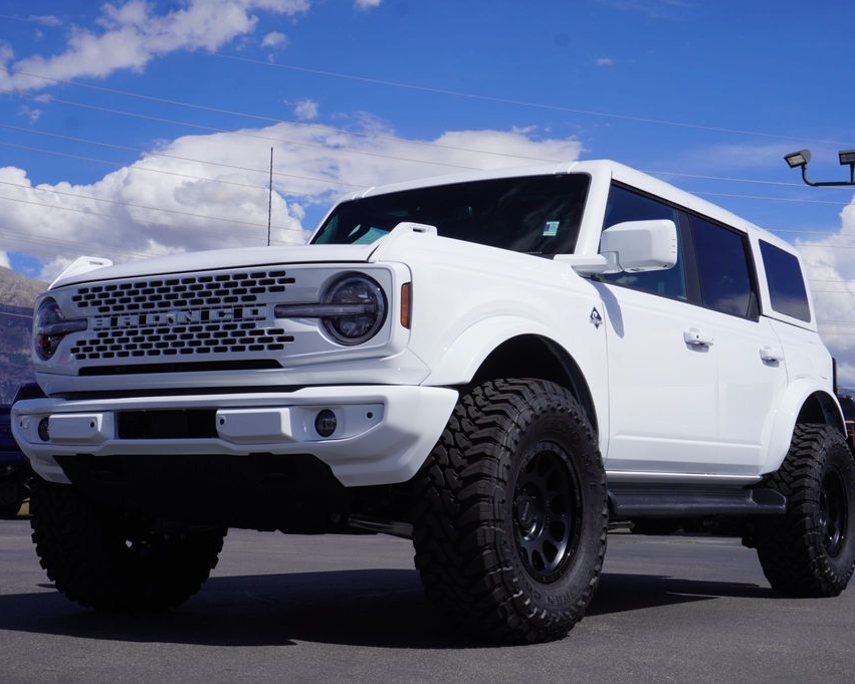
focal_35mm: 53
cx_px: 432
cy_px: 341
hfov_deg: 35.6
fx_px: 1330
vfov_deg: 28.8
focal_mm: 31
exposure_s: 1/250
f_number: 11
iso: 100
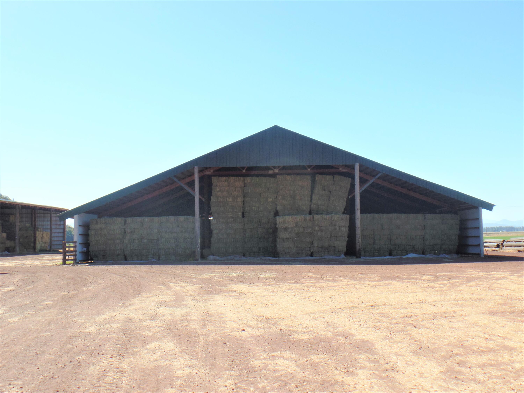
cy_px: 196
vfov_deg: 34.3
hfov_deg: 44.8
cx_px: 262
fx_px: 636
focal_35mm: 42
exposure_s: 1/750
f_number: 3.6
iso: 80
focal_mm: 7.5
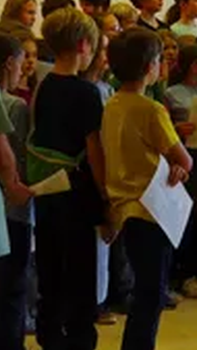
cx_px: 168
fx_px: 1245
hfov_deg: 9.0
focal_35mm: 134
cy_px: 146
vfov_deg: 16.0
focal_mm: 24
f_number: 4.5
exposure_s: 1/80
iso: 400
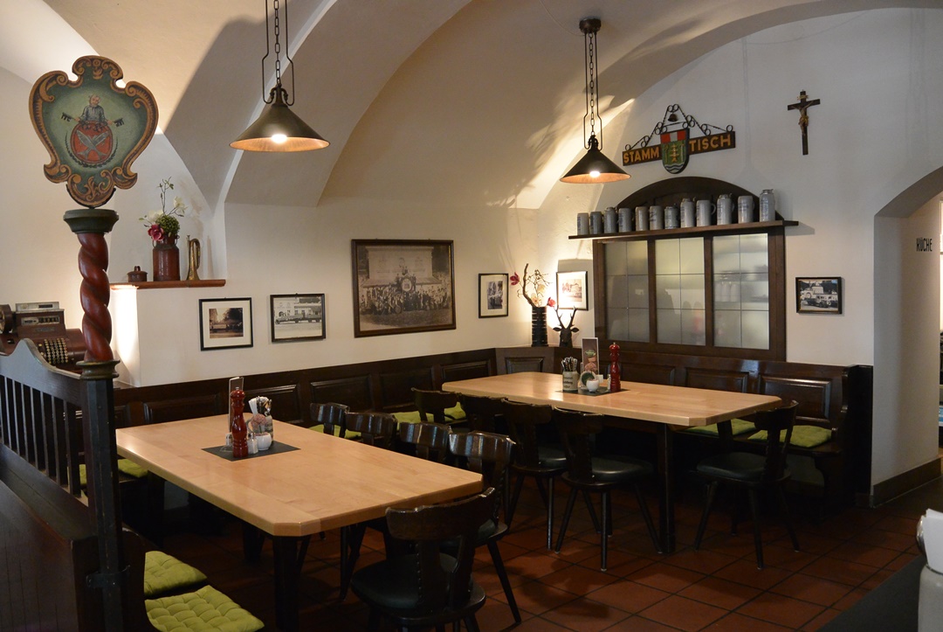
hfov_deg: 63.6
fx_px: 761
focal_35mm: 29
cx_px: 472
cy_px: 316
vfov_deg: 45.1
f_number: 3.5
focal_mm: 11
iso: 800
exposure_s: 1/20
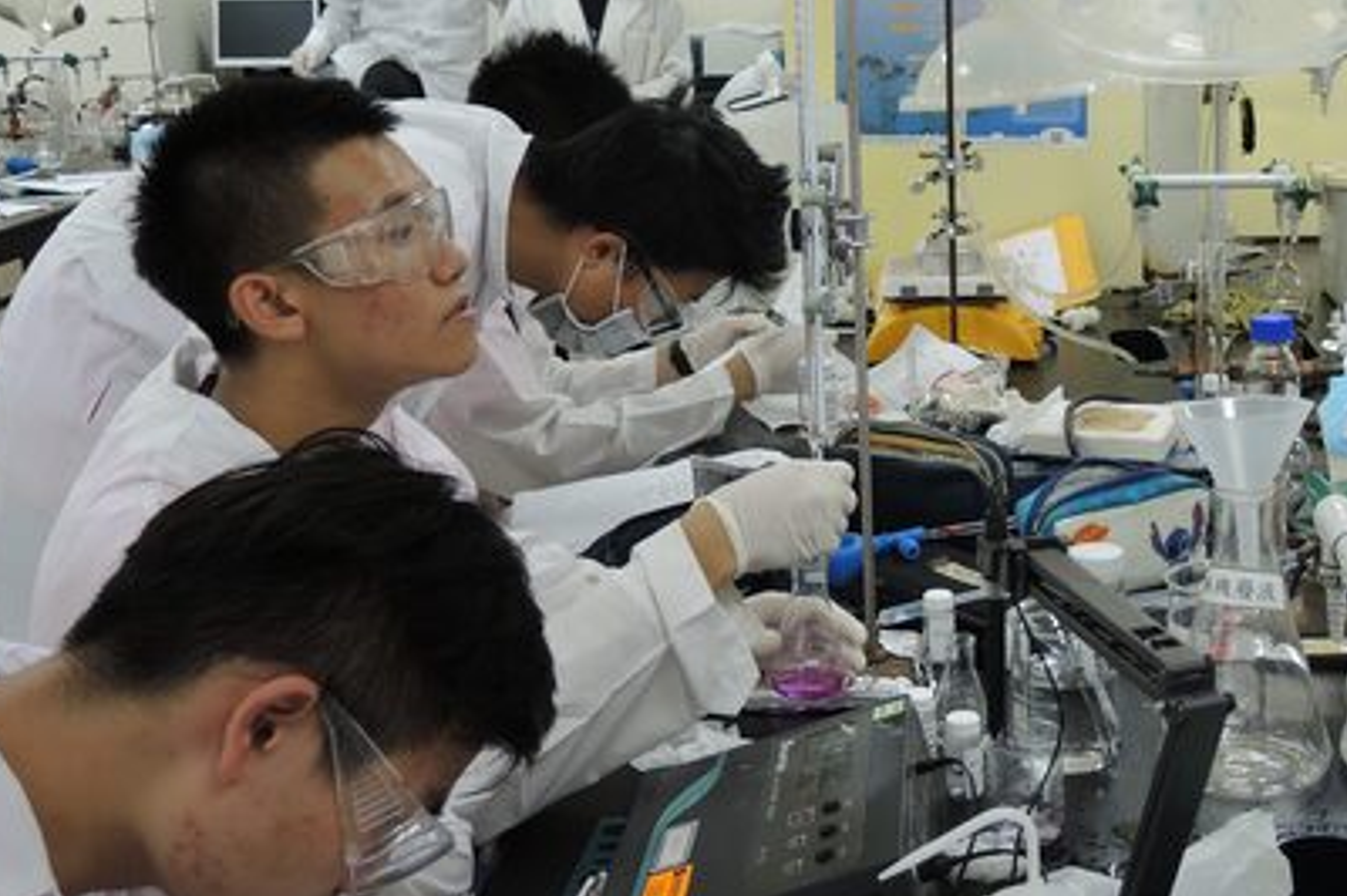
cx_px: 1024
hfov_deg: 37.9
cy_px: 342
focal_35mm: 51
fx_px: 1907
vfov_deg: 26.4
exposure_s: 1/40
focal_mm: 6
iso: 80
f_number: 2
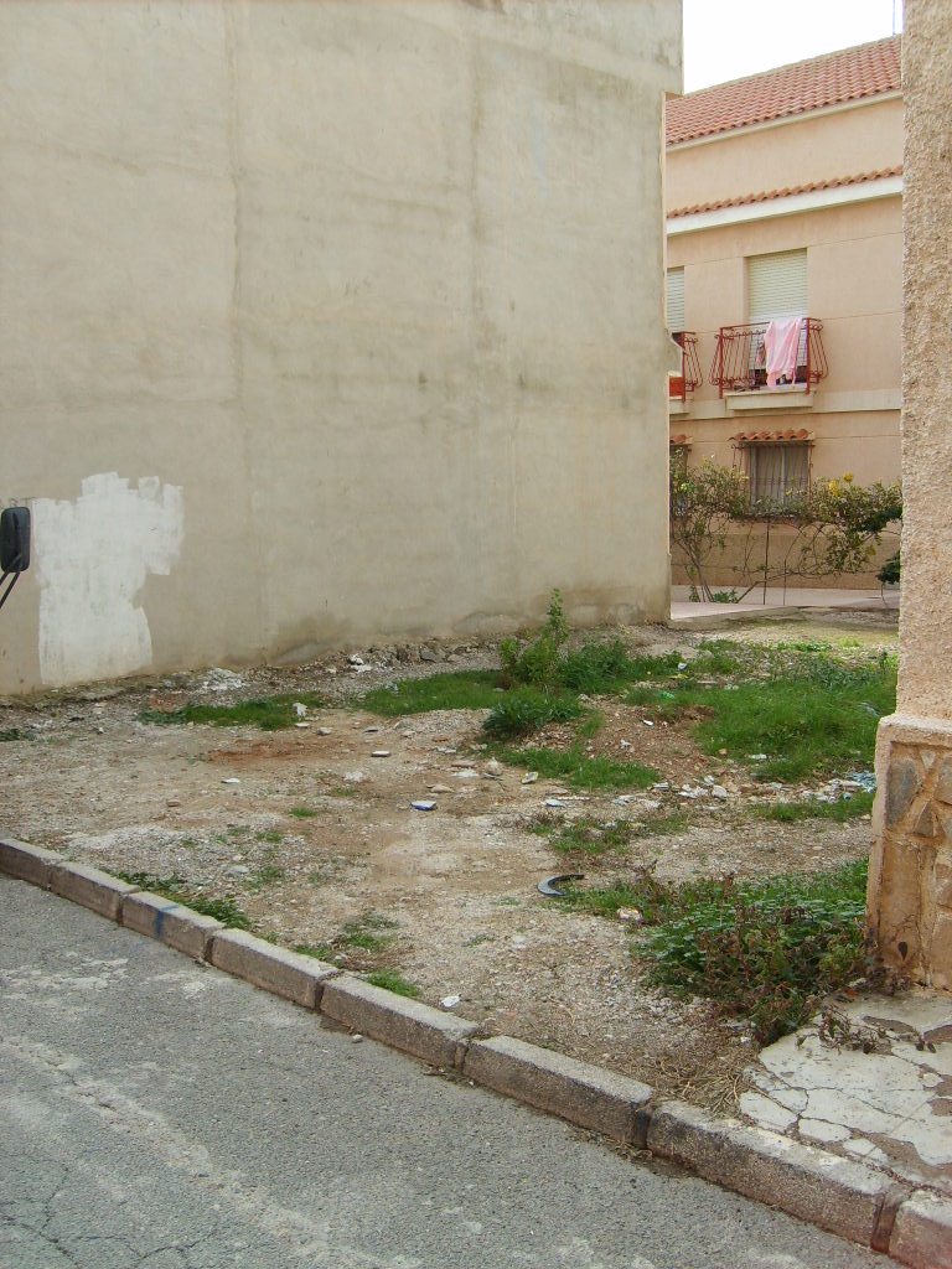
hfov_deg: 40.7
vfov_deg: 52.6
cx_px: 476
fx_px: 1283
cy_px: 634
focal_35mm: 35
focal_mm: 5.8
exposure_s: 1/250
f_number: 2.8
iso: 50
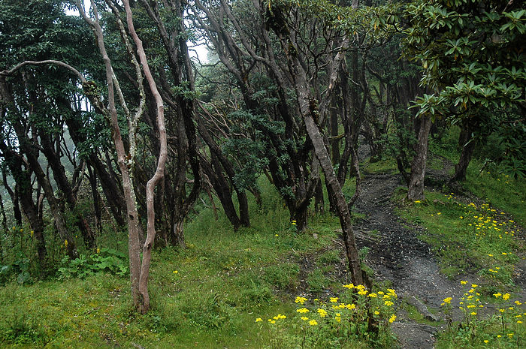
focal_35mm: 40
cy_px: 174
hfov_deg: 48.0
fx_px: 591
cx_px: 263
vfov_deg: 32.9
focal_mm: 27
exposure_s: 1/200
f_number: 4.5
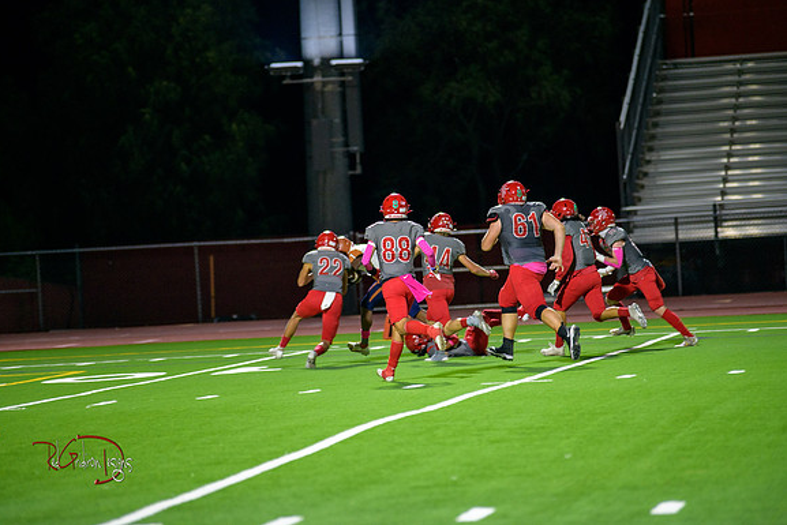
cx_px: 393
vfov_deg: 6.8
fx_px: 4395
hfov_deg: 10.2
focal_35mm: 201
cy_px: 262
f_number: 2.8
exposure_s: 1/250
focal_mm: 200
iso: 1600
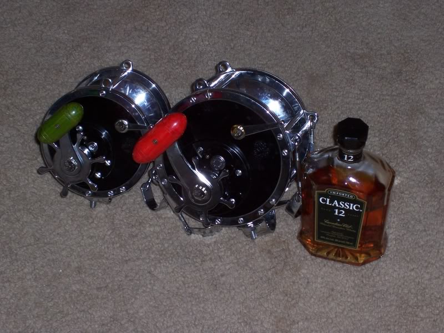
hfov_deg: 19.3
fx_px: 1308
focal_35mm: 102
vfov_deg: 14.5
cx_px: 222
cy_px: 166
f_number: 4.6
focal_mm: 16.8
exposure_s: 1/90
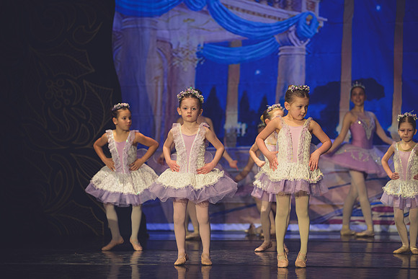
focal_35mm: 116
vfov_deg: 11.8
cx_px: 209
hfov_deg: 17.6
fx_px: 1347
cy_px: 140
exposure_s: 1/320
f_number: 2.8
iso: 1250
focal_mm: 116
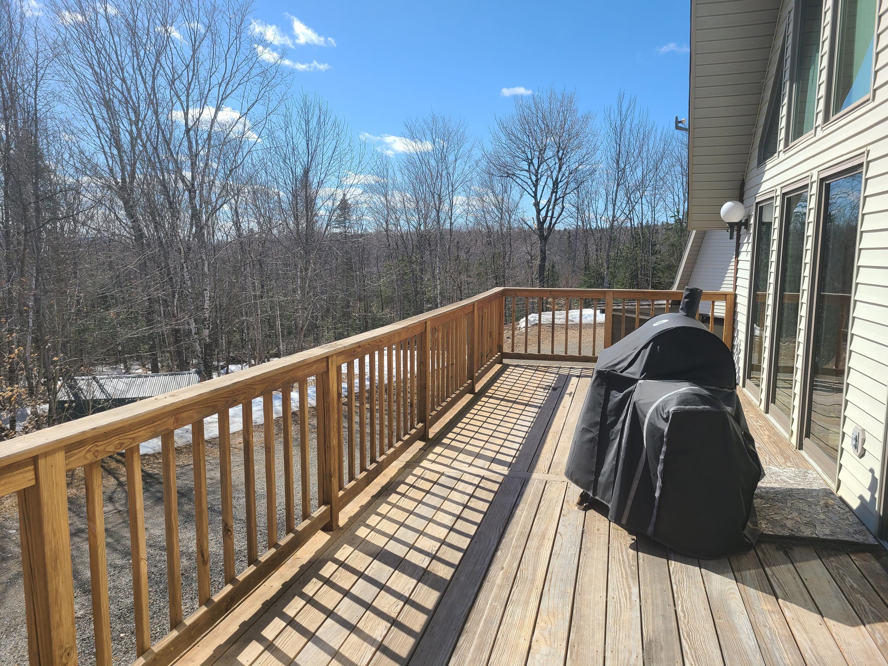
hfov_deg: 67.3
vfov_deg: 53.1
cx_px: 444
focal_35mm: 26
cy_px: 333
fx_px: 667
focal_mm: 5.4
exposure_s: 1/2140
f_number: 1.8
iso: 40
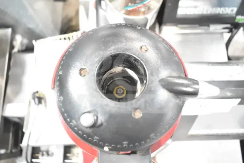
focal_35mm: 30
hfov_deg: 61.9
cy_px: 82
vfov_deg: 43.6
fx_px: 203
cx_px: 122
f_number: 3.5
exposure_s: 1/30
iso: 2200
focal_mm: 20
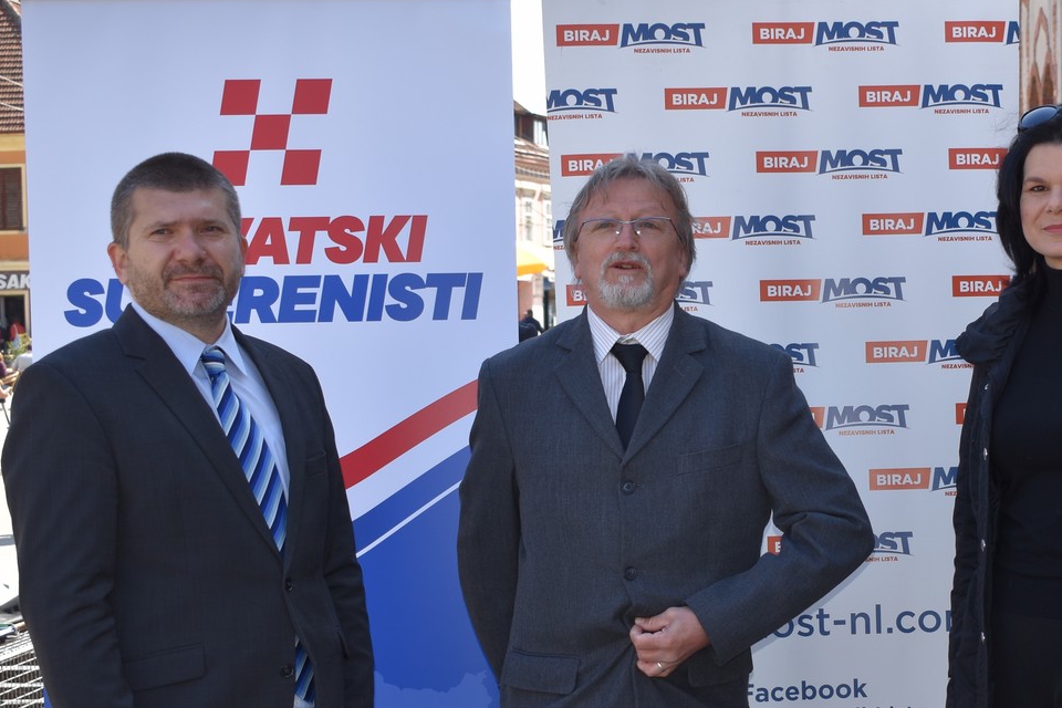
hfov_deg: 26.5
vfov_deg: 18.1
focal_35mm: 75
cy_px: 480
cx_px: 837
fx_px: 2212
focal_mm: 30
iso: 100
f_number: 5.6
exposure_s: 1/160
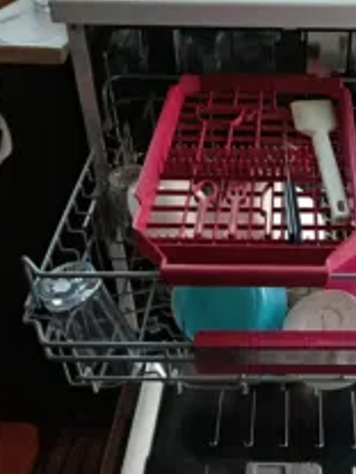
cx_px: 281
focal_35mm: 48
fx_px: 658
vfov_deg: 39.4
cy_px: 292
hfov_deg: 29.6
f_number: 1.7
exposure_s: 1/33.3
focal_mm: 4.7
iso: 3200
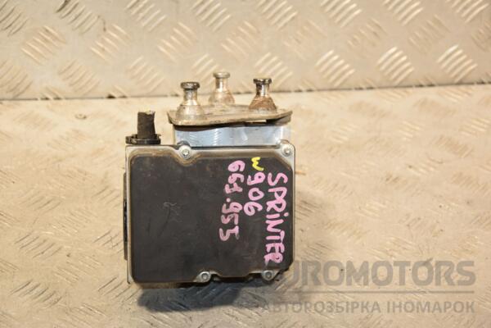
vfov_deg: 14.7
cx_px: 246
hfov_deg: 21.9
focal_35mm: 93
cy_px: 164
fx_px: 1268
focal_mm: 62
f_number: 5.6
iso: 800
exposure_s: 1/200
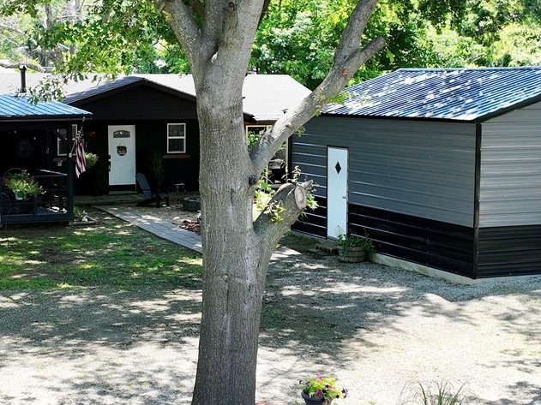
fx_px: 1141
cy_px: 241
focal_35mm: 73
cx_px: 206
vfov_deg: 20.1
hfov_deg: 26.6
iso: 300
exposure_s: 1/500
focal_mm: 12.29
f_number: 2.8
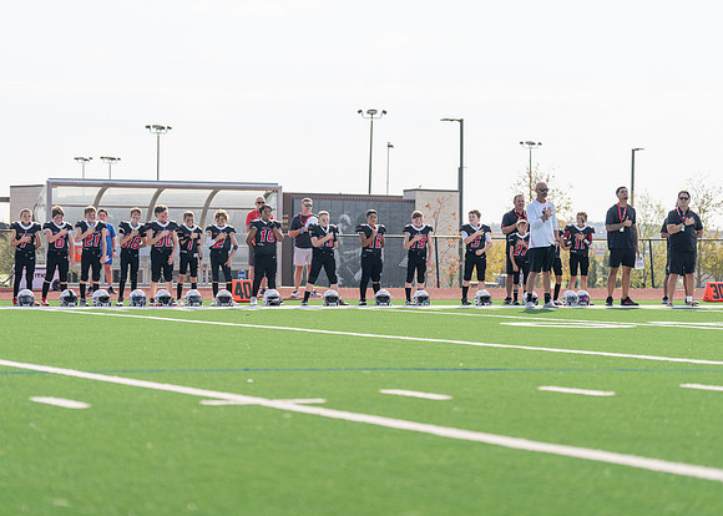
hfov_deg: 19.4
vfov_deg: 13.9
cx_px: 352
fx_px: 2113
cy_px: 243
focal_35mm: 103
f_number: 2.8
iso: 100
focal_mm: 91
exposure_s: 1/1600
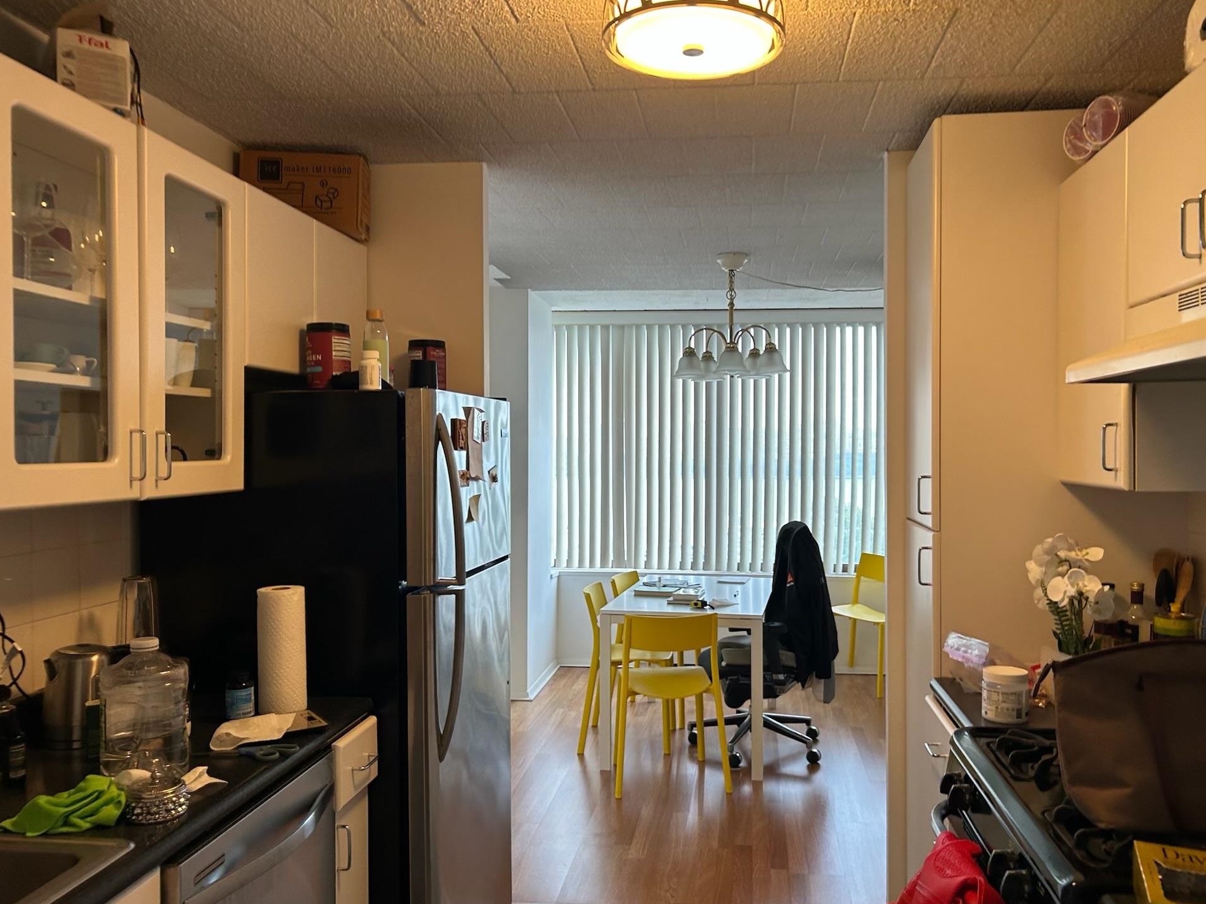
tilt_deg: +4.6
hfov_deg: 63.4
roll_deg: -1.8
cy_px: 468
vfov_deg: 49.7
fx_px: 975
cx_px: 648
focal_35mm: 28
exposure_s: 1/60
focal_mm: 5.7
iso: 100
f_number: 1.5
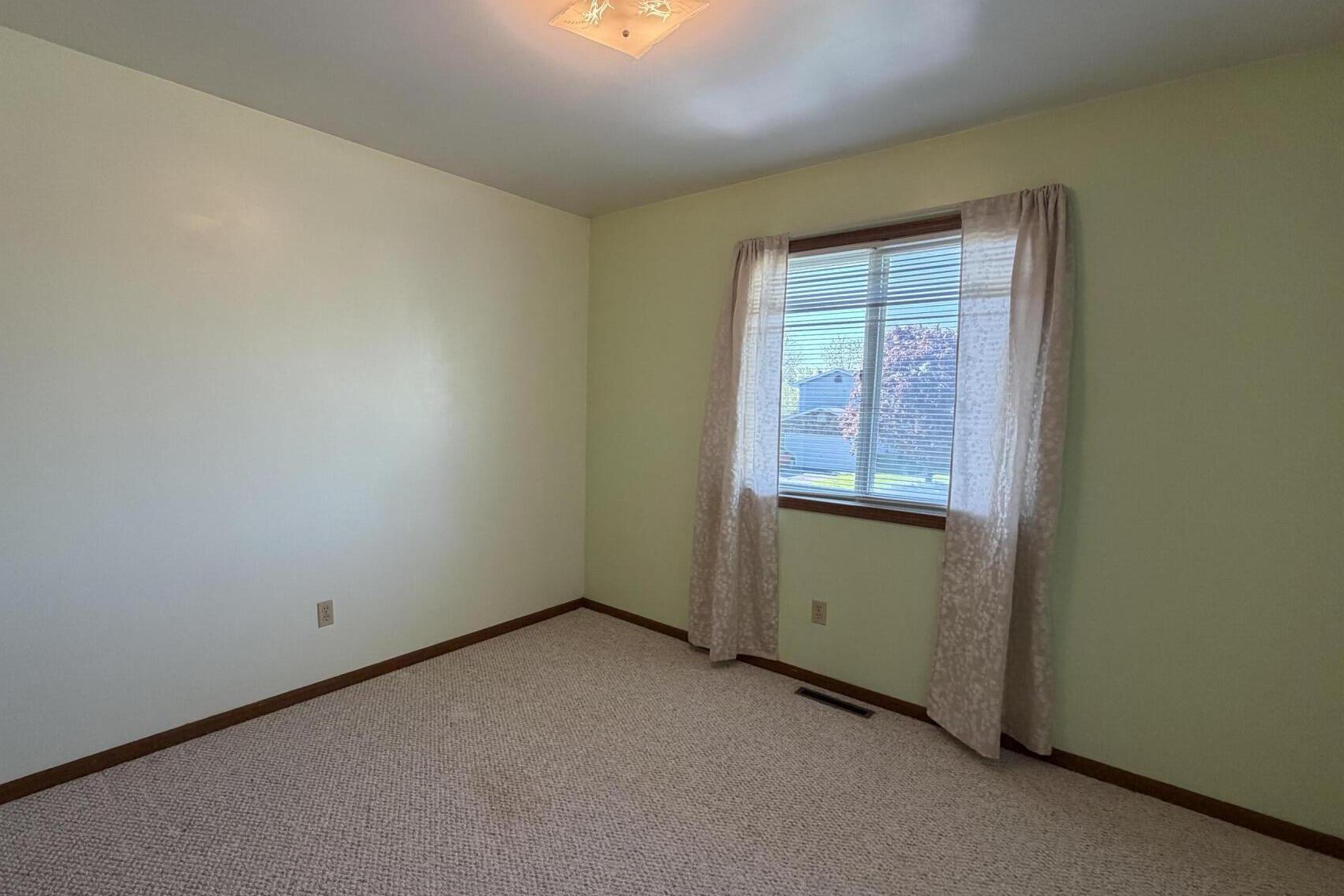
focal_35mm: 17
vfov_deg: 70.4
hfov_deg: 92.8
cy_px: 464
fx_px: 635
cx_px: 585
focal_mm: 2.22
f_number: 2.2
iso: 200
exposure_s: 1/120
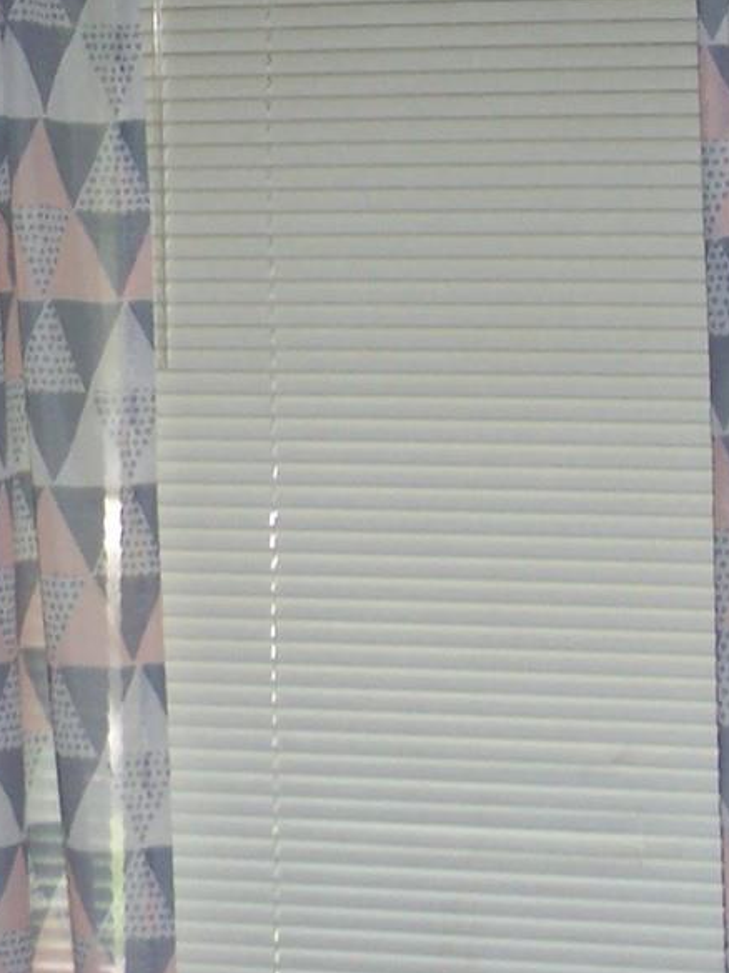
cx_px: -316
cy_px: 488
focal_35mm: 126
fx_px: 3538
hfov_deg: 11.4
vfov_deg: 15.6
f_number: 3
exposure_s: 1/60
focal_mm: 7
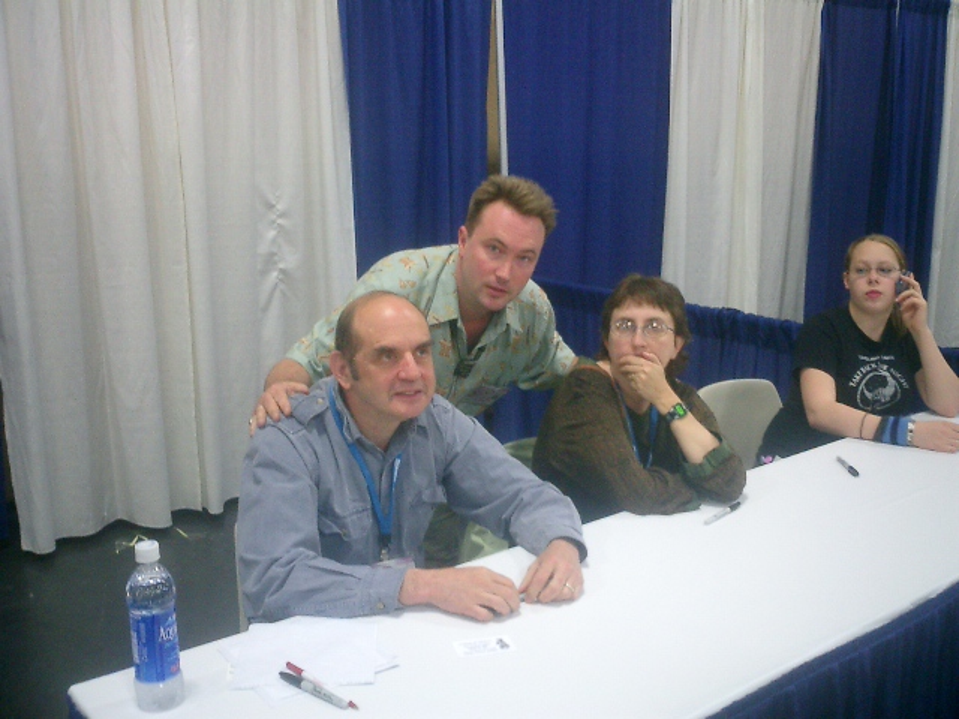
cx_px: 480
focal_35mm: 36
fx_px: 997
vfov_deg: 39.7
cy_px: 360
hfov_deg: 51.4
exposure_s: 1/40
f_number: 3.2
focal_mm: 7.5
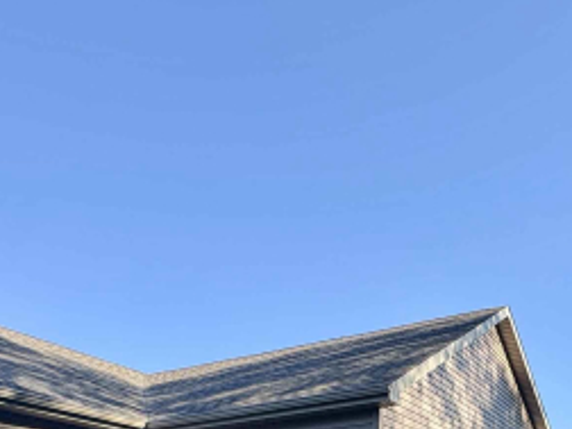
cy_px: 518
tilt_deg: +4.5
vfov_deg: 32.0
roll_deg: +2.2
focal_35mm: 37
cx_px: 485
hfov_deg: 46.5
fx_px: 611
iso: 50
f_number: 2.2
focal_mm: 2.22
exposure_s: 1/693
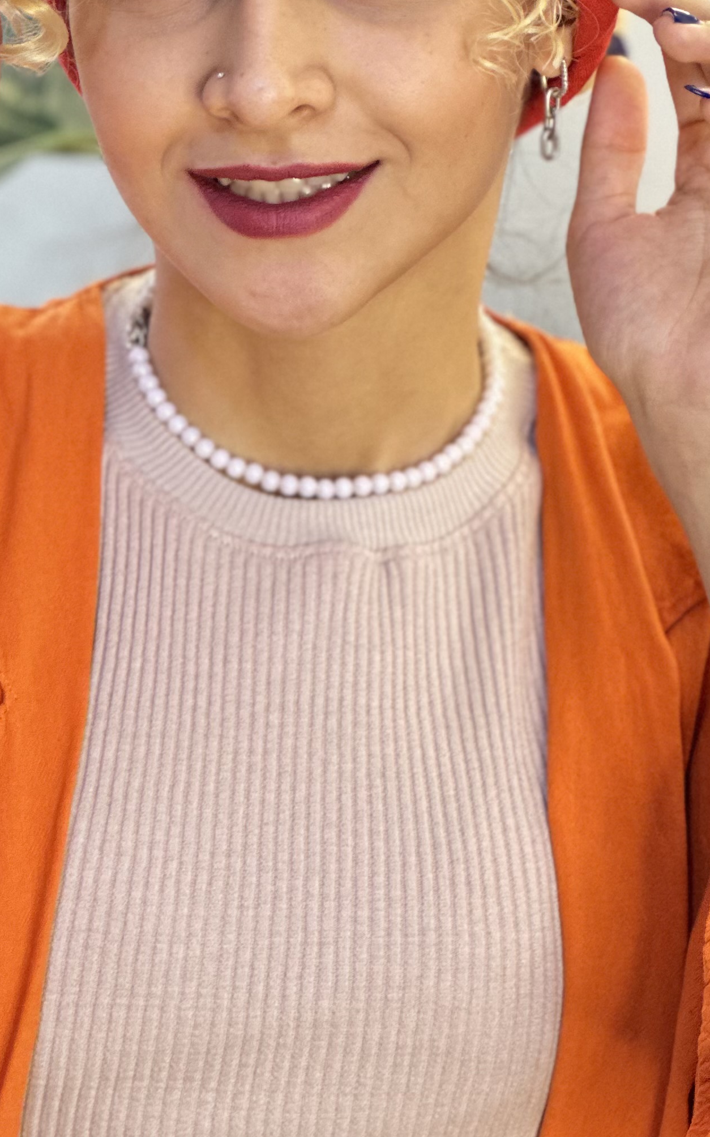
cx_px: 130
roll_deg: -3.5
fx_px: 5078
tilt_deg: -14.5
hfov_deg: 8.0
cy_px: 205
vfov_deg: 12.7
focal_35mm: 164
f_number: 2.8
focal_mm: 9
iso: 250
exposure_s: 1/33
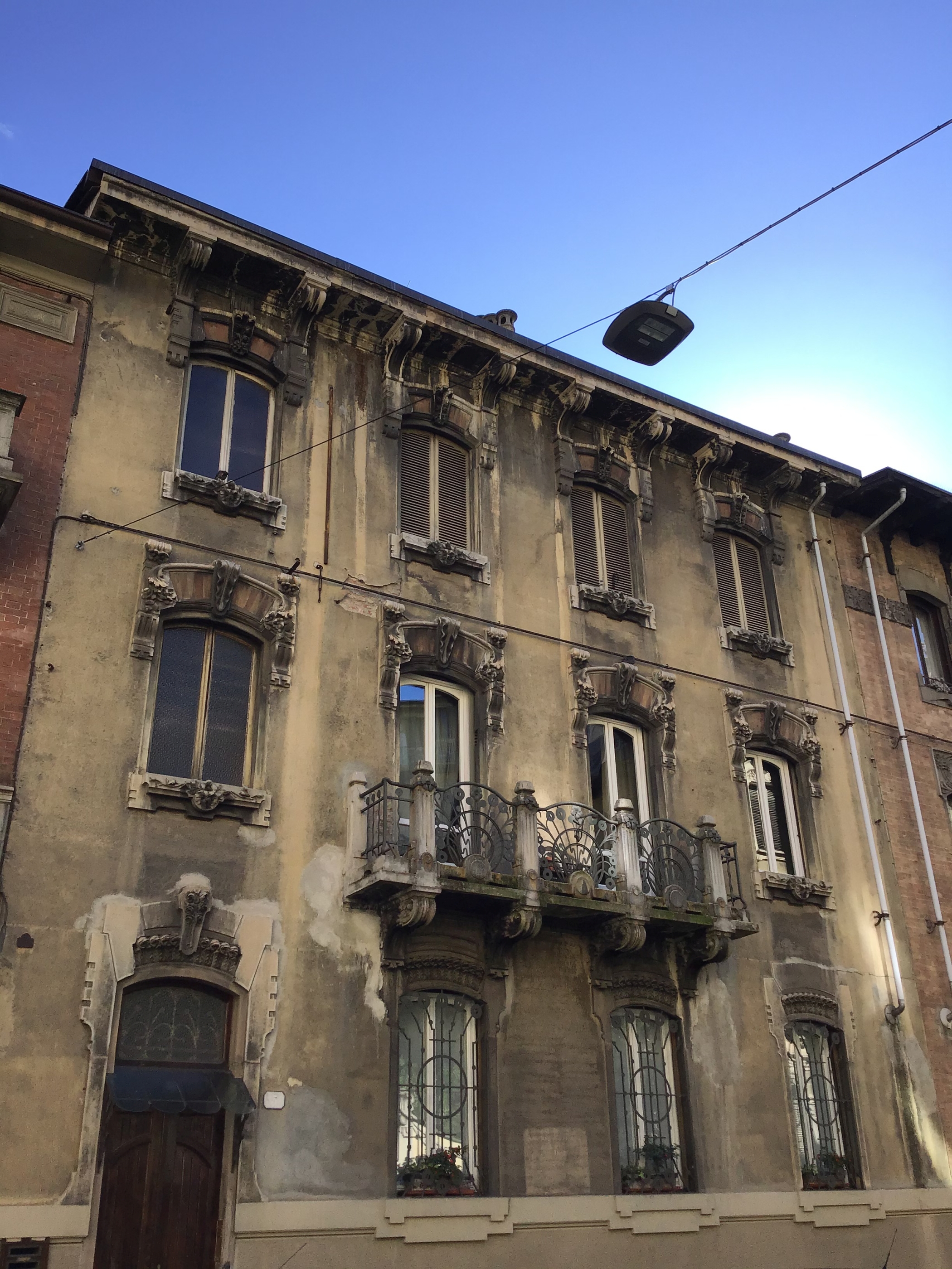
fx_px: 1137
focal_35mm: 31
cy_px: 634
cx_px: 476
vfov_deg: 58.4
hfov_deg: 45.4
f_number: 2.4
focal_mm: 3.3
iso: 25
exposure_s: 1/608
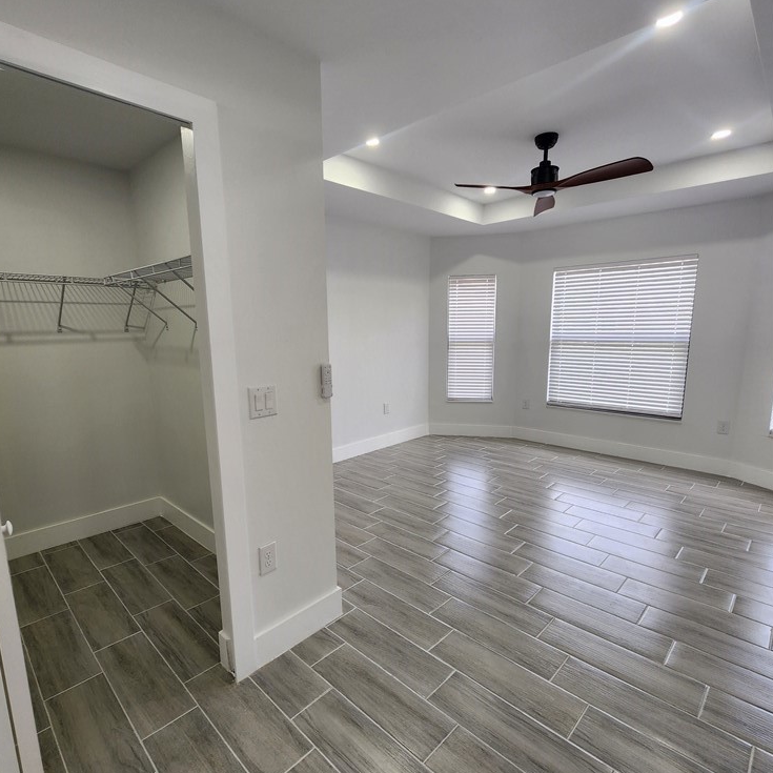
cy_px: 409
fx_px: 404
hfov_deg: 87.4
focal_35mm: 16
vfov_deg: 87.3
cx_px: 374
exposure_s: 1/60
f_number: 2.2
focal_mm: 2.2
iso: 80
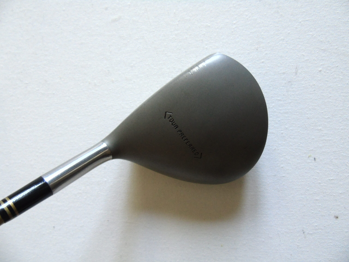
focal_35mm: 25
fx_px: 252
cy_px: 131
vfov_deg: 54.9
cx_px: 174
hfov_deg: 69.4
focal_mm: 4.4
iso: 400
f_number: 3.4
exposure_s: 1/25
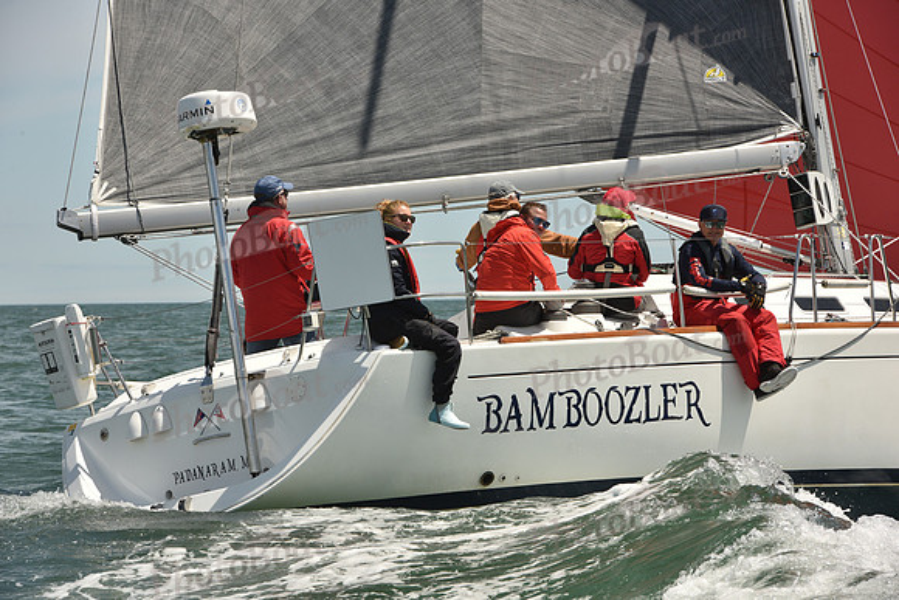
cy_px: 300
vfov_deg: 7.2
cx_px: 450
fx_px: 4746
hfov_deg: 10.8
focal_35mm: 190
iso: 320
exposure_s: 1/800
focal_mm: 190
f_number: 13
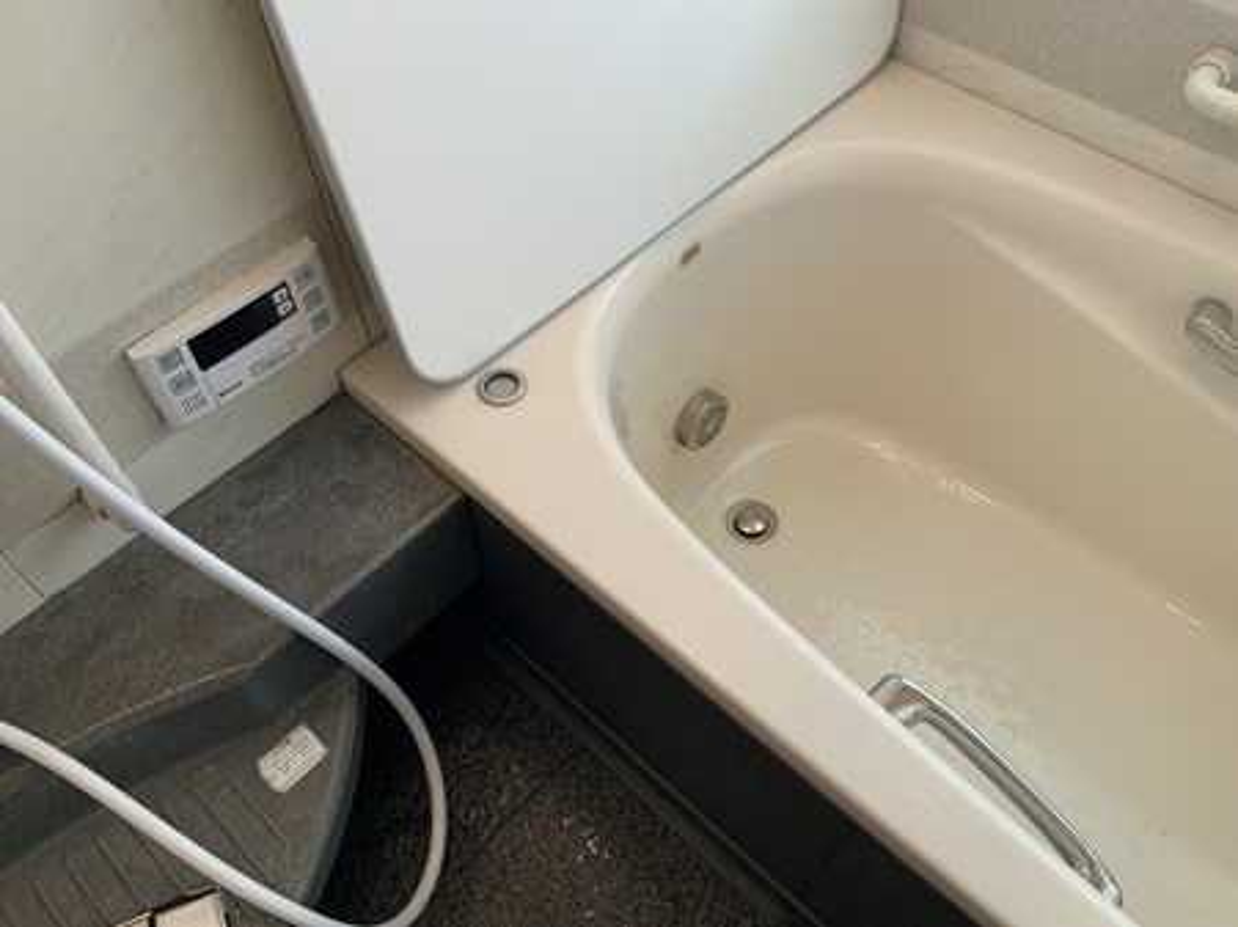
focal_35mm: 29
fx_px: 1037
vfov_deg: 48.2
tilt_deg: -51.9
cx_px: 619
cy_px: 464
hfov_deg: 61.7
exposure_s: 1/50
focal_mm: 3
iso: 64
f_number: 1.8
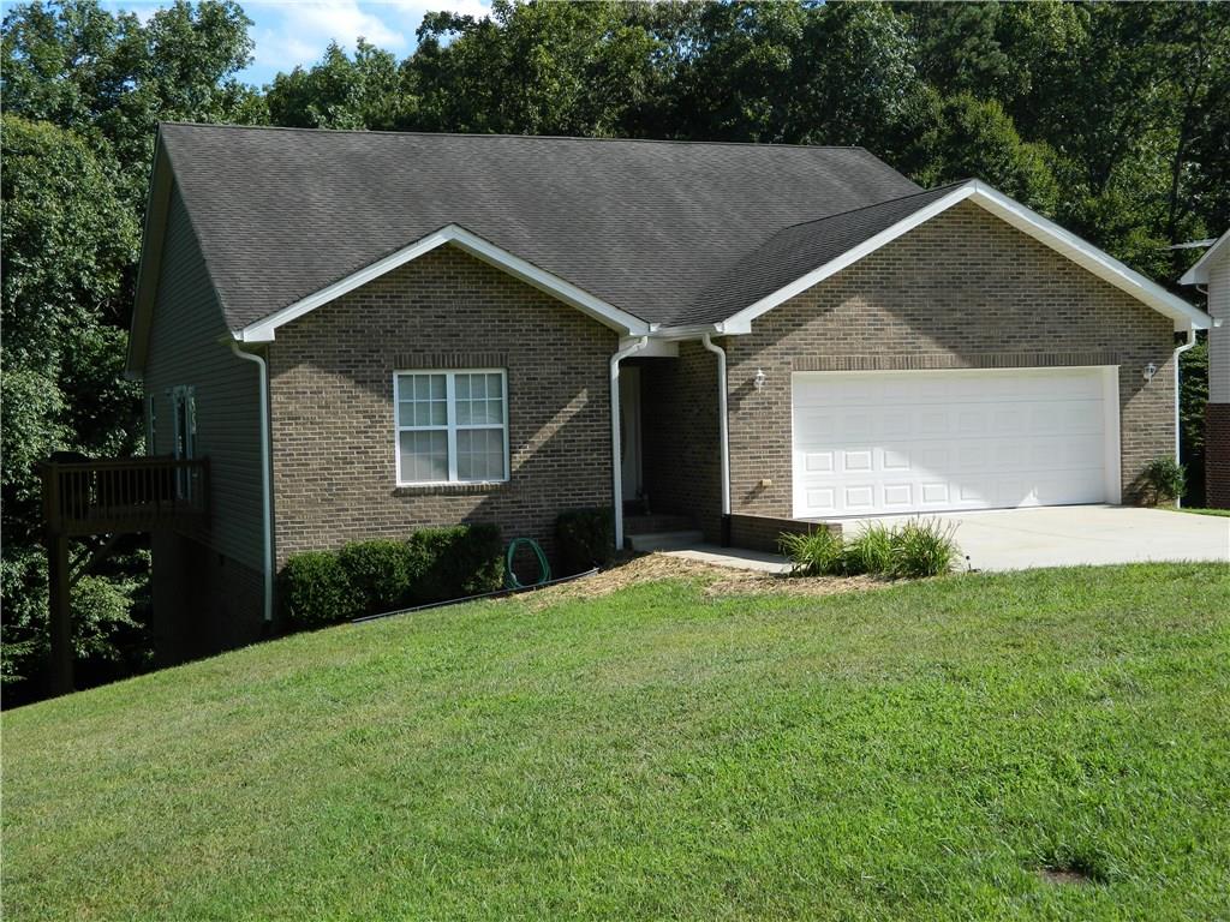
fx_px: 1670
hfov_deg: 40.4
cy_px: 461
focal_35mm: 47
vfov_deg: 30.9
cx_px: 615
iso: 80
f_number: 3.6
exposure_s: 1/500
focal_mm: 8.4
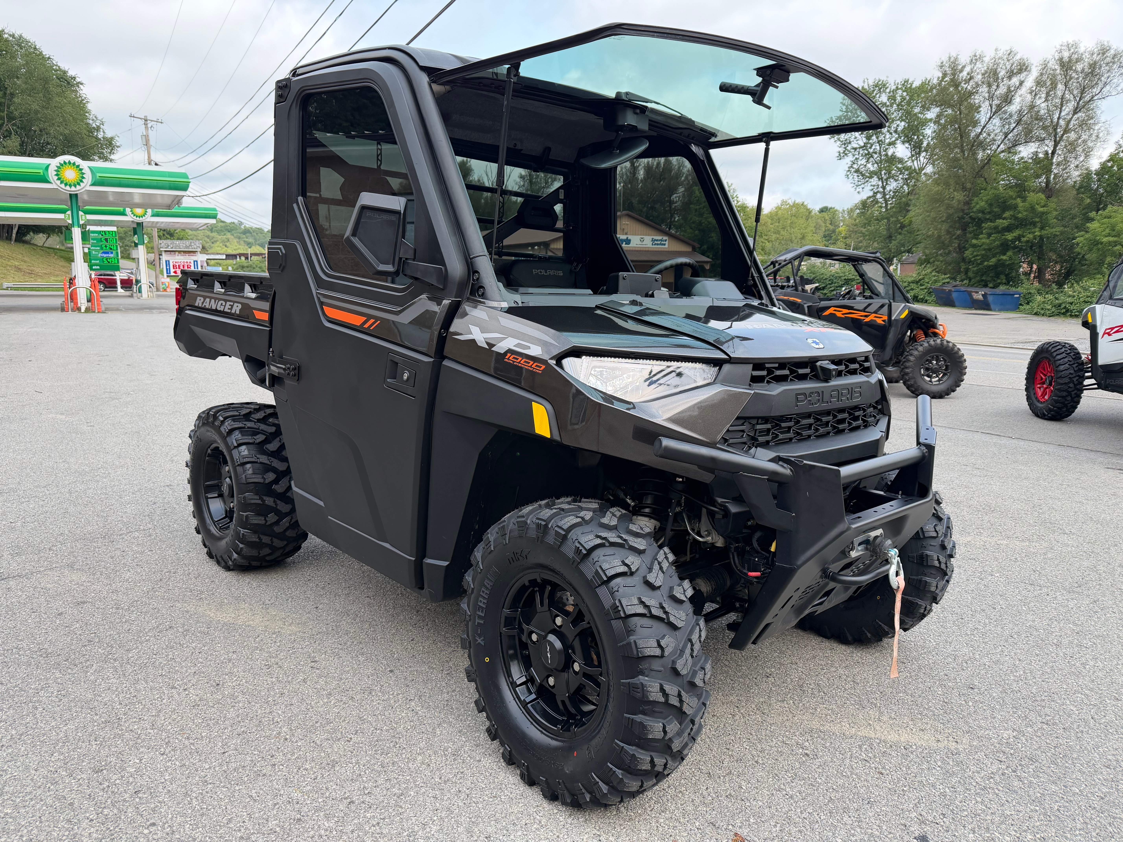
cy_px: 421
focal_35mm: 24
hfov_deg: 71.6
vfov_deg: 56.8
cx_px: 562
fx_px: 779
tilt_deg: -10.3
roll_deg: +0.3
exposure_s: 1/1493
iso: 100
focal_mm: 6.76
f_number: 1.78
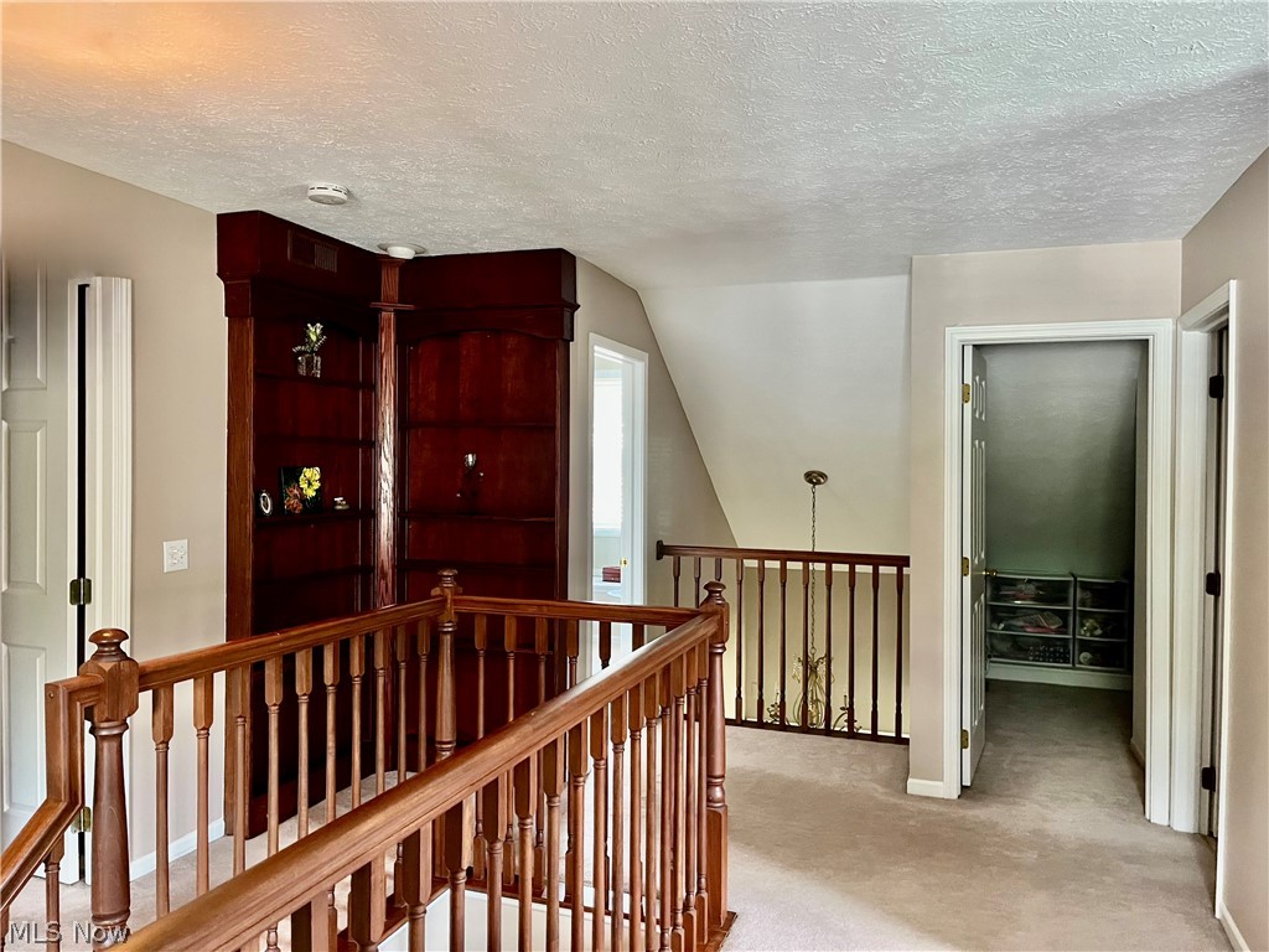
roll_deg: -0.1
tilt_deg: -3.2
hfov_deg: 67.3
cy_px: 476
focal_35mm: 26
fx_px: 953
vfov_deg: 53.1
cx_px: 634
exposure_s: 1/60
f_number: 1.6
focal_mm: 5.1
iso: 400
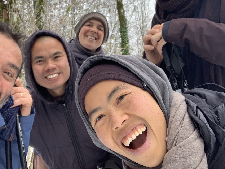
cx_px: 83
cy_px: 58
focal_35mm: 46
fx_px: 299
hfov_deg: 40.9
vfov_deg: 31.3
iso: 16
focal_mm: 2.87
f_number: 2.2
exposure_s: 1/250
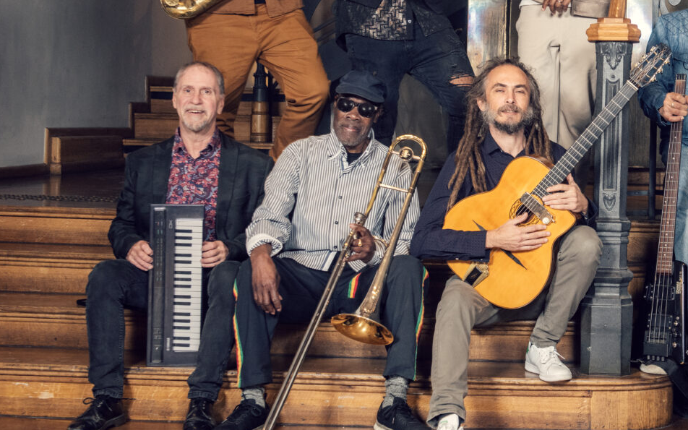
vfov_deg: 17.5
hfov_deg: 27.4
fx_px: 1388
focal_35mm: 74
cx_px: 529
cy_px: 109
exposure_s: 1/60
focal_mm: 45
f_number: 6.3
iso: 1000
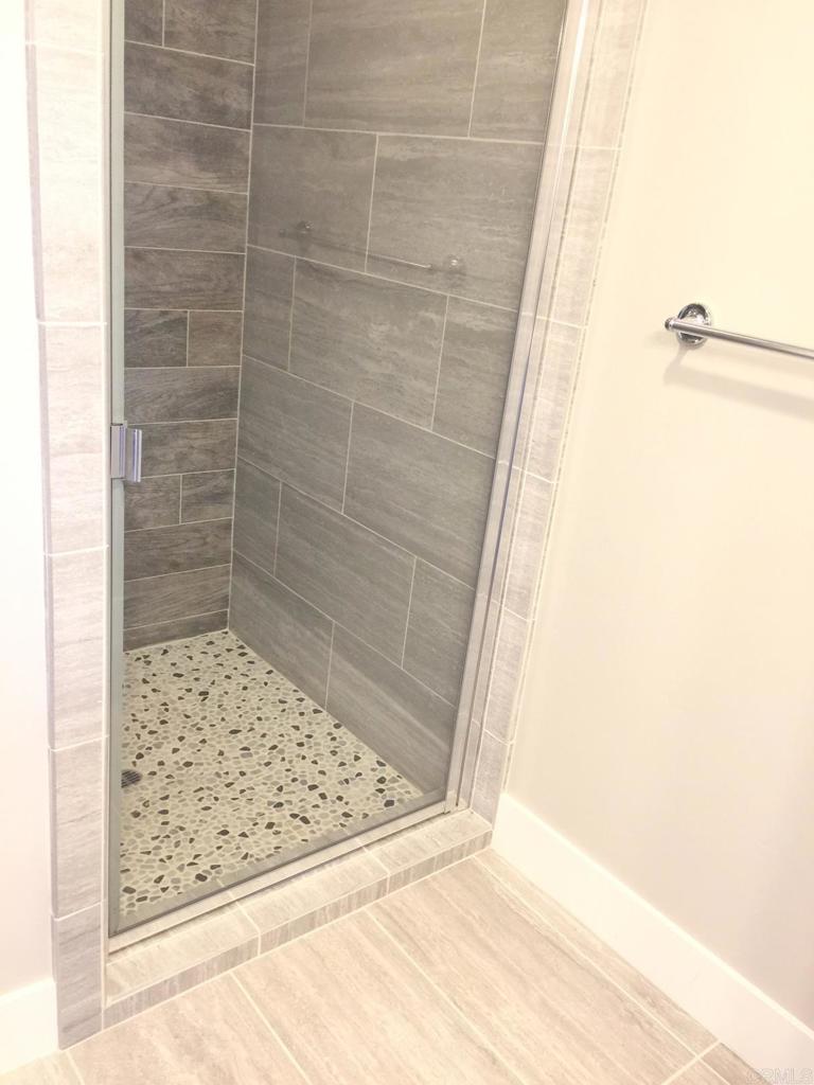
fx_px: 909
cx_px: 407
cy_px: 542
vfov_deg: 61.7
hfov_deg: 48.2
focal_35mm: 29
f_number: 2.2
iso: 64
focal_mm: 4.15
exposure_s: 1/15
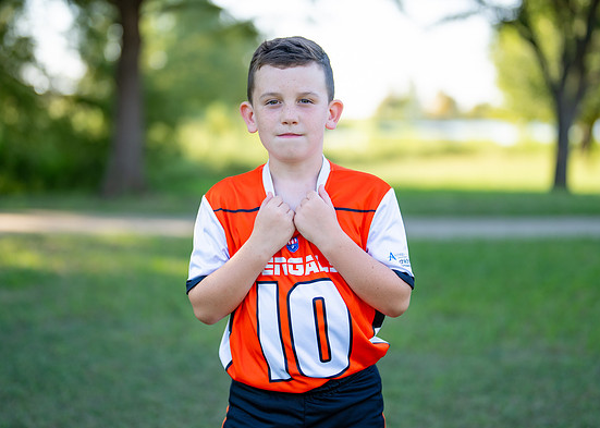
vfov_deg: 22.2
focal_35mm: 64
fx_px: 1090
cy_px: 196
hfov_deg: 30.8
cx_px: 300
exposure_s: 1/1600
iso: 100
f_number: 1.2
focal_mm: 50
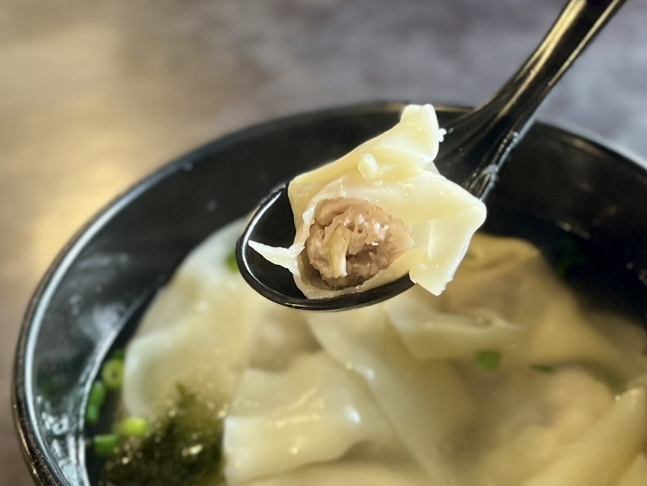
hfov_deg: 67.3
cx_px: 324
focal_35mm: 26
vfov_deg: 53.1
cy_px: 243
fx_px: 486
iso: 125
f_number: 1.5
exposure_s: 1/88
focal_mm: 5.7
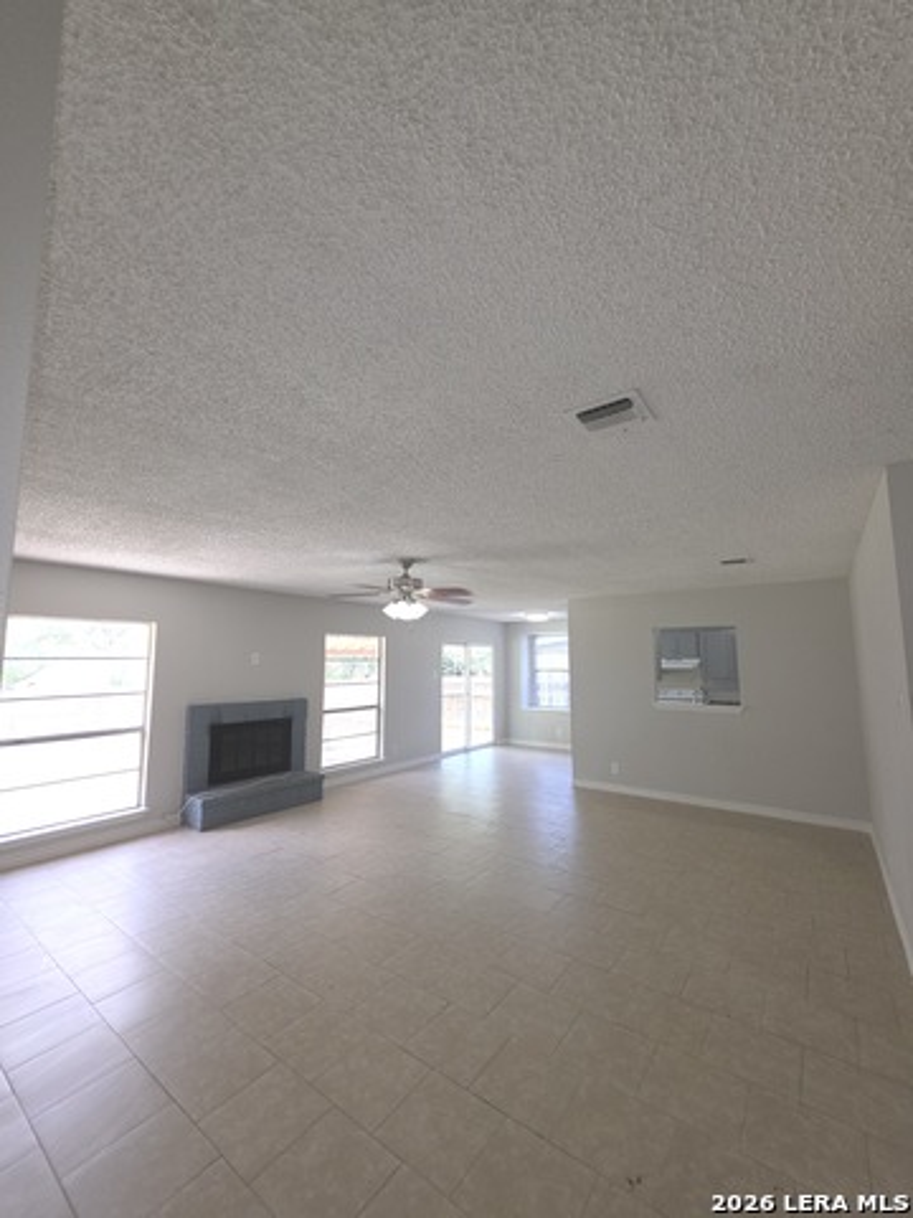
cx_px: 456
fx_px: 457
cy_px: 609
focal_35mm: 13
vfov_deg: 106.2
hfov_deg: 89.9
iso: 32
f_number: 1.9
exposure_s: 1/60
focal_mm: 2.2
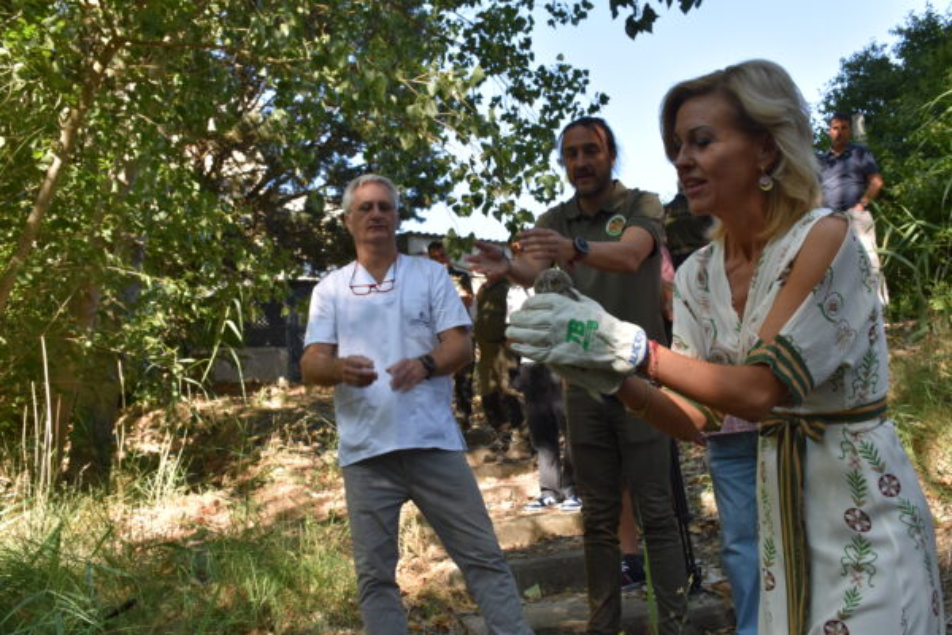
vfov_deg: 40.0
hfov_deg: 57.2
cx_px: 476
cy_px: 318
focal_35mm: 33
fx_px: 873
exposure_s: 1/200
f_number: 7.1
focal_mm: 22
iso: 400
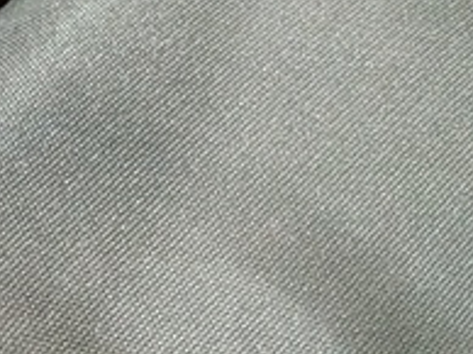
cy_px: 747
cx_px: -624
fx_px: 1733
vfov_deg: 10.5
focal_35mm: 127
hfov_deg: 12.5
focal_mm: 4.53
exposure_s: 1/60
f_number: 1.7
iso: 39
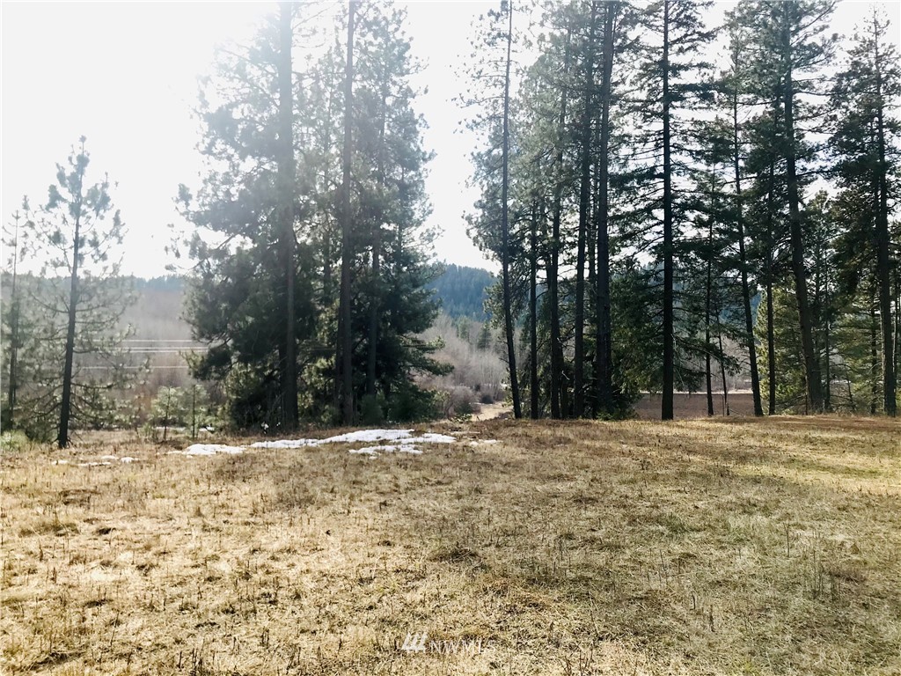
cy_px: 338
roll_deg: -1.6
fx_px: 729
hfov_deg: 63.4
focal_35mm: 28
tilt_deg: +1.9
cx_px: 450
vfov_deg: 49.7
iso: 20
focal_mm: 3.99
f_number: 1.8
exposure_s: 1/997
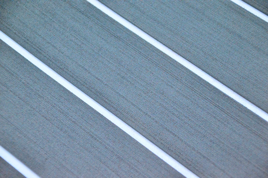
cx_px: 134
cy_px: 89
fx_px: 948
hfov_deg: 16.1
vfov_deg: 10.7
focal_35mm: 128
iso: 5000
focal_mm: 85
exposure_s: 1/125
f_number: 5.3
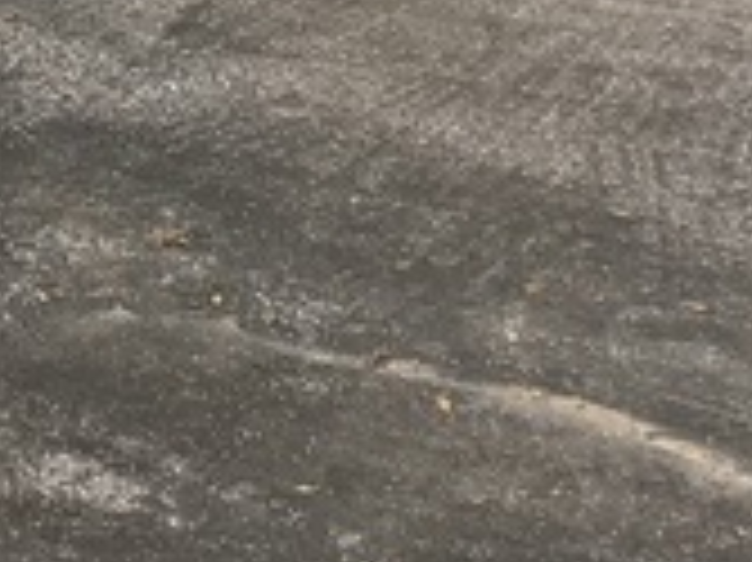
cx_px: -115
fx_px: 2431
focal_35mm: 112
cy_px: -373
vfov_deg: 12.3
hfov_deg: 16.9
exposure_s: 1/3300
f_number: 1.8
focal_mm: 3.99
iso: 20
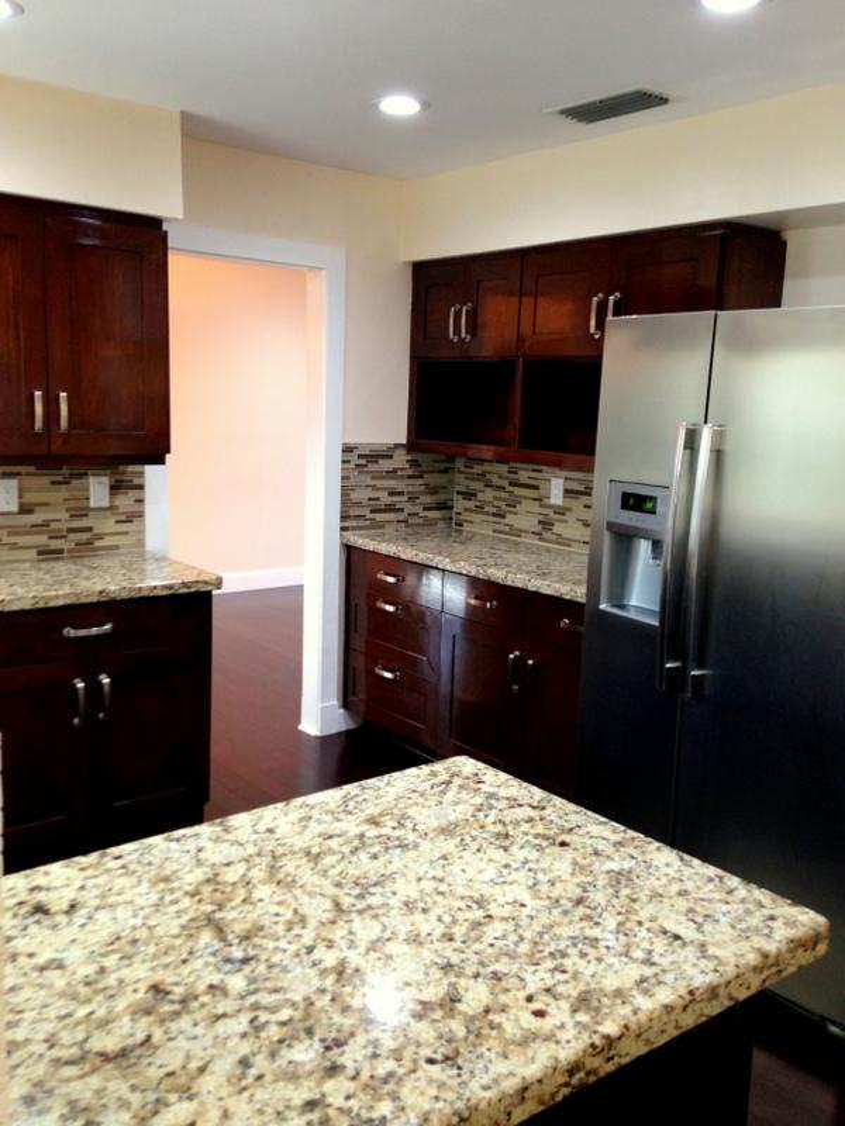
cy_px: 563
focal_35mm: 33
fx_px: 1074
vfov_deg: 55.4
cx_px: 422
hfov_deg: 42.9
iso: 100
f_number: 2.4
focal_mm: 4.12
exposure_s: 1/20
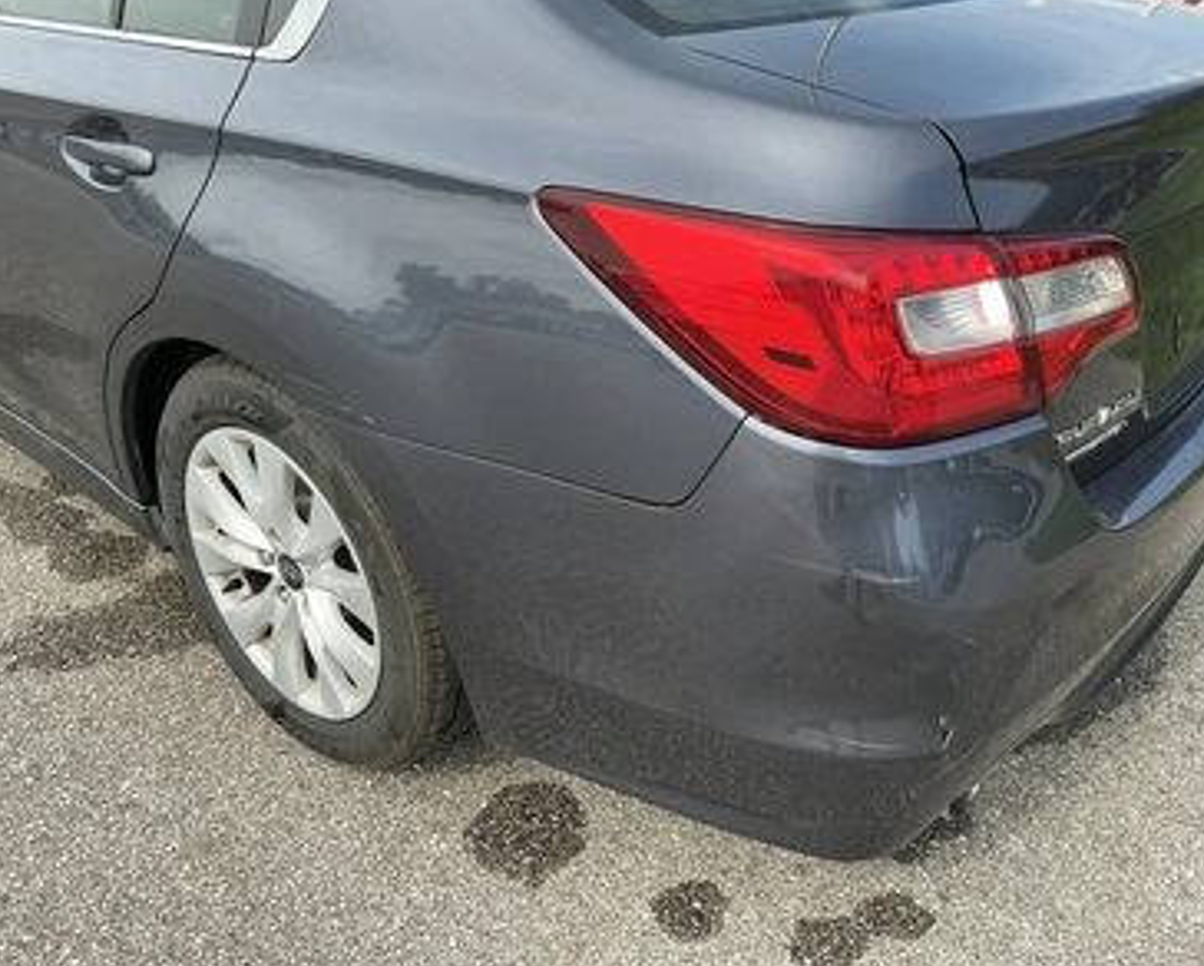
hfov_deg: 58.7
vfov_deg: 48.6
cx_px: 602
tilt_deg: -31.8
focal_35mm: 30
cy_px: 486
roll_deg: +1.3
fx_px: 1070
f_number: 1.8
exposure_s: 1/519
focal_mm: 3
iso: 25
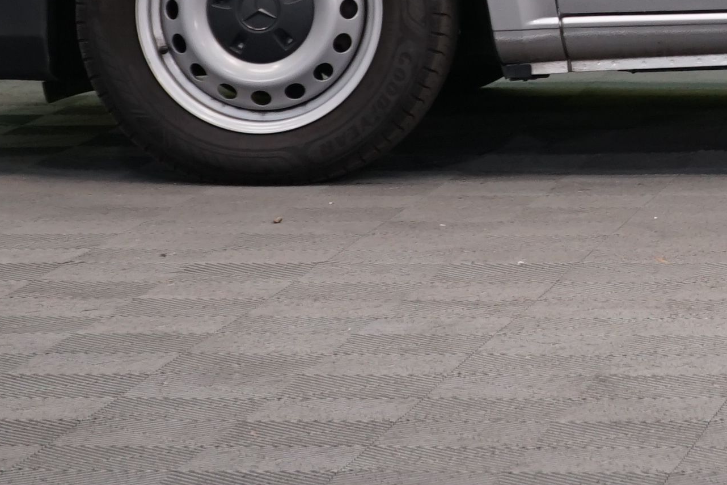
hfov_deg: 7.6
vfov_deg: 5.2
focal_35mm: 262
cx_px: 1304
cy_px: -280
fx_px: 5291
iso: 500
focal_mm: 56
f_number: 5
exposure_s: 1/40
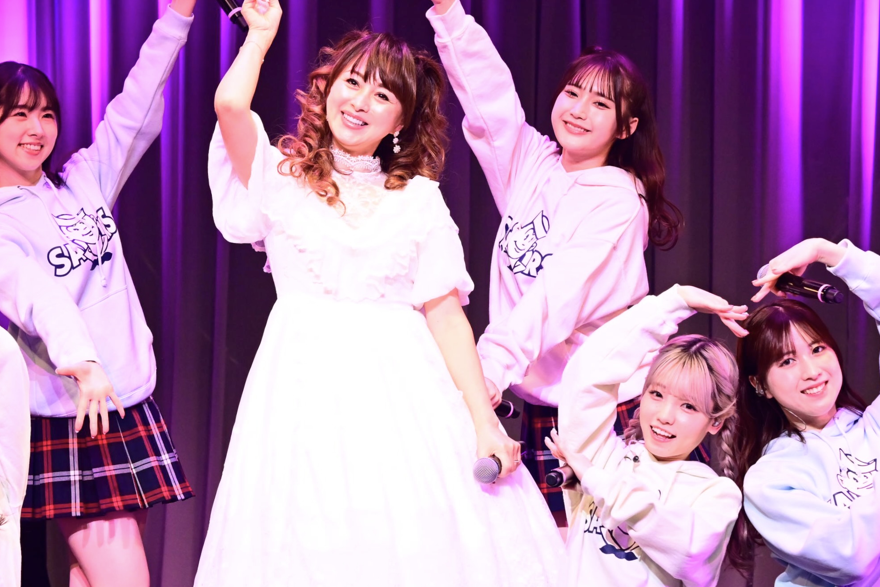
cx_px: 315
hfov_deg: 6.8
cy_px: 264
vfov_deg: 4.6
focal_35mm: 301
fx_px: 7357
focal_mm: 155
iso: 2500
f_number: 7.1
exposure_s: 1/800
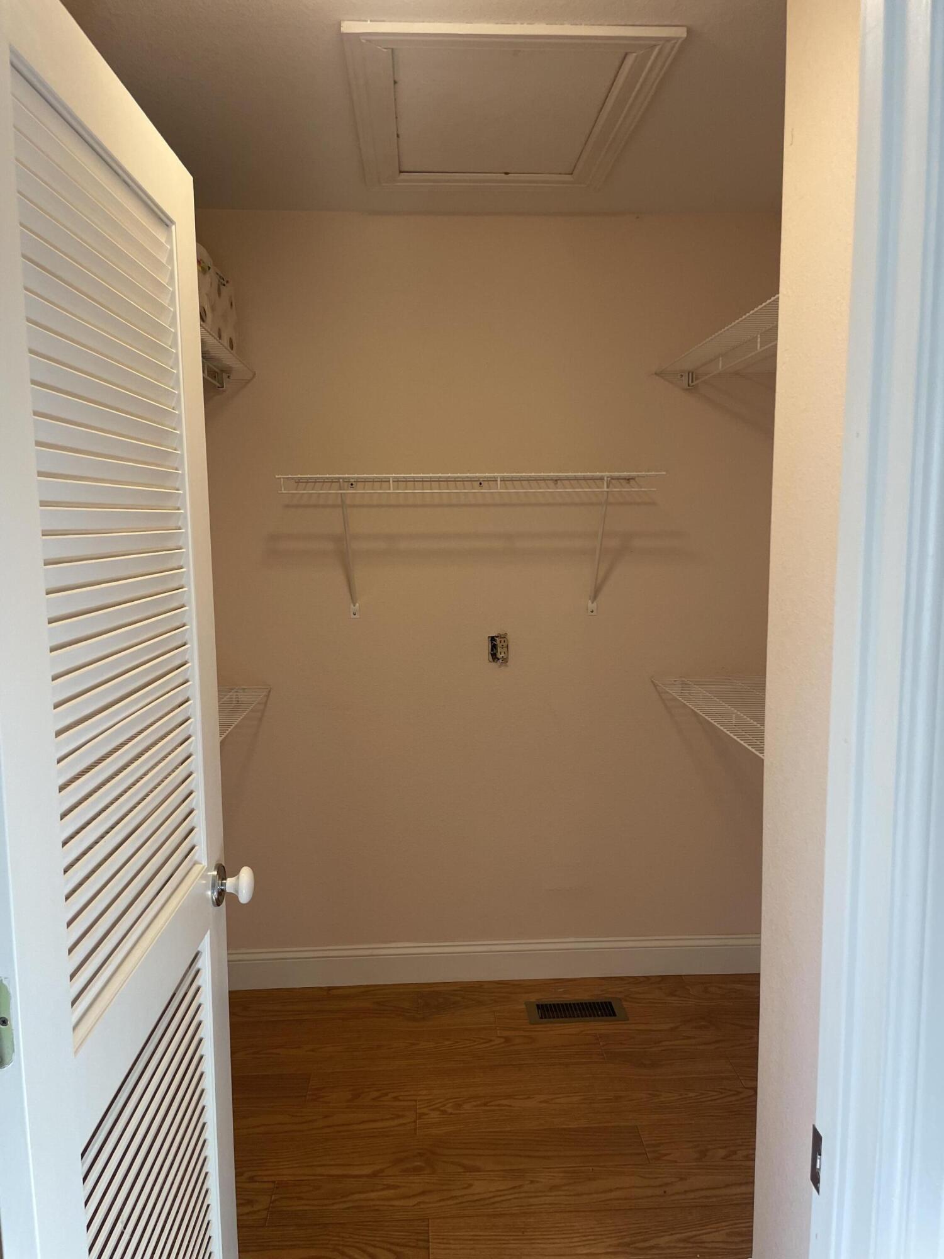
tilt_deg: -6.9
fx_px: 945
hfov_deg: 53.1
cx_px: 472
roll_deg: +1.8
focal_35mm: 26
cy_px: 630
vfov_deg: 67.3
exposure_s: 1/120
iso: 100
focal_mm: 4.2
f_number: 1.6
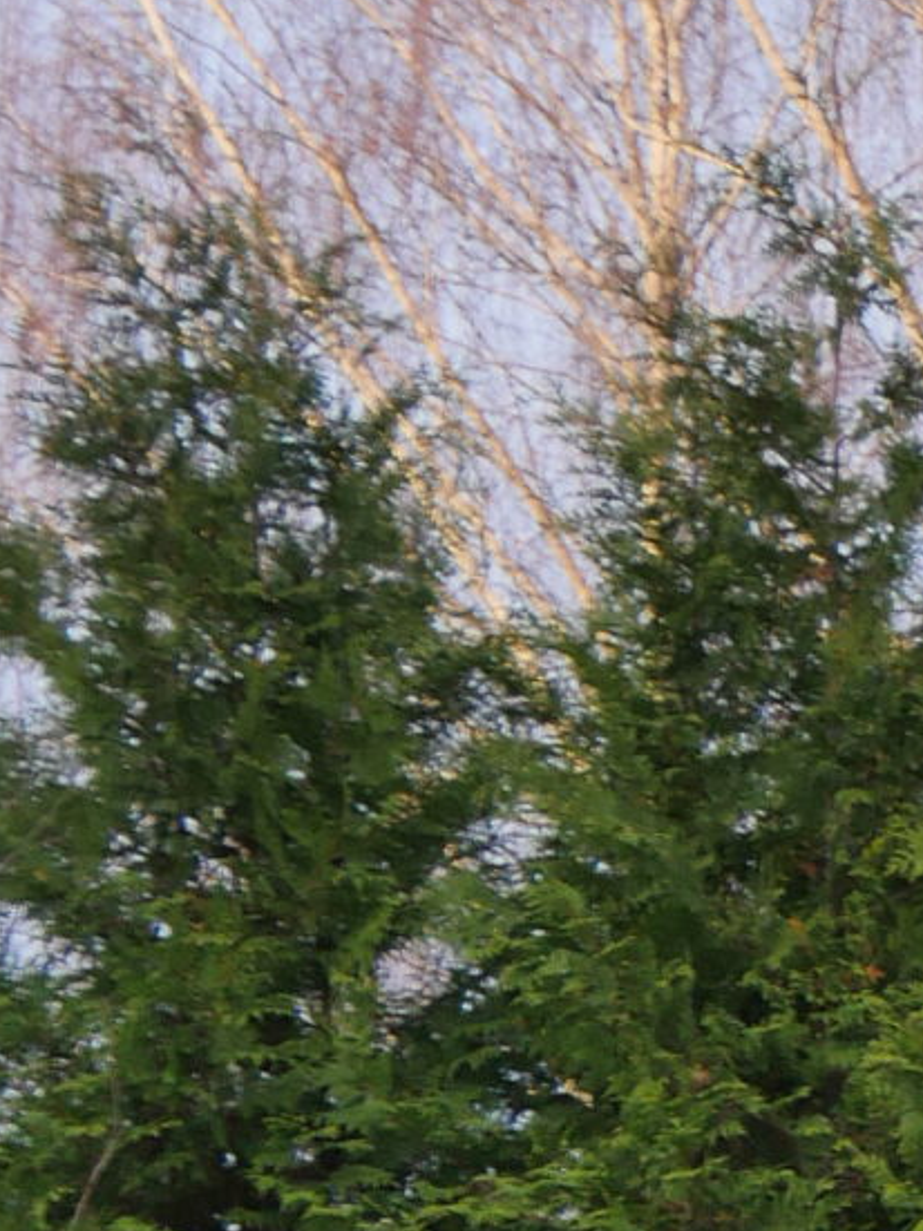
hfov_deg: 8.6
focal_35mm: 158
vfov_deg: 11.5
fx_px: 5619
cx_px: 2139
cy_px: 2292
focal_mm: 17
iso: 200
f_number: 4.5
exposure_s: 1/125
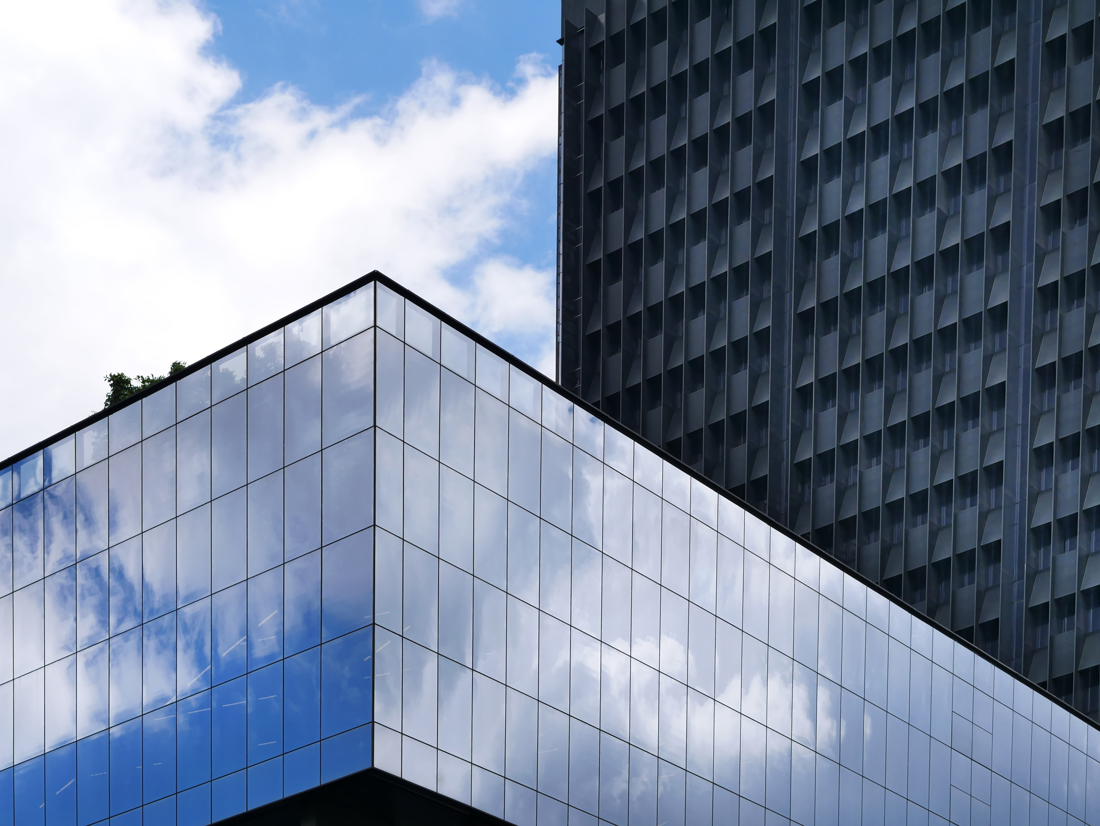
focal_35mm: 90
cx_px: 550
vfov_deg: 16.4
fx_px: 2861
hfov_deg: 21.8
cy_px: 413
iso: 200
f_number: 5
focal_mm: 45
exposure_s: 1/1300
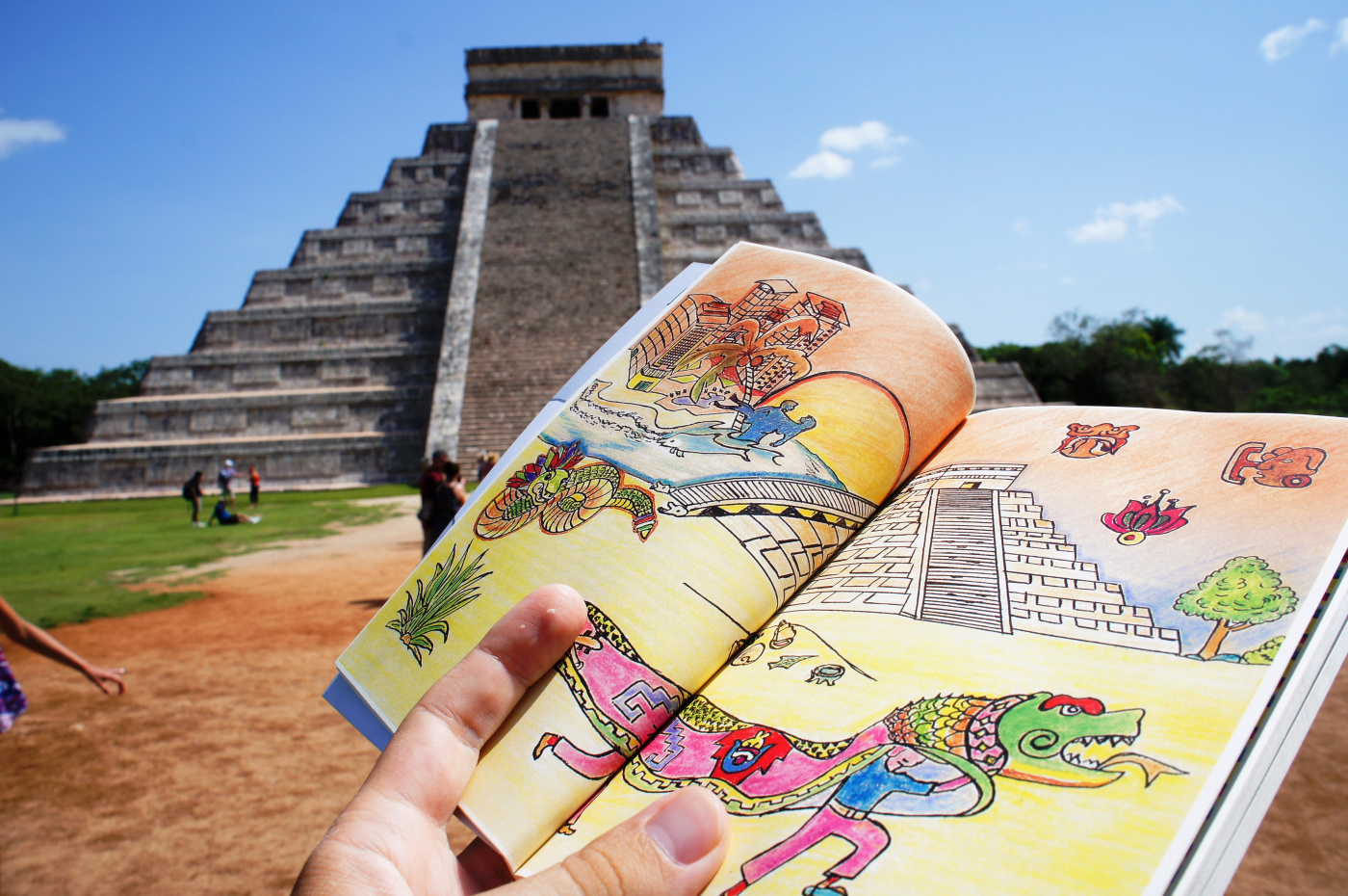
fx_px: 1010
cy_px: 448
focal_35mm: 27
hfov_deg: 67.4
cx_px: 674
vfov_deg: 47.8
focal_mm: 18
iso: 200
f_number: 13
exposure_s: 1/320
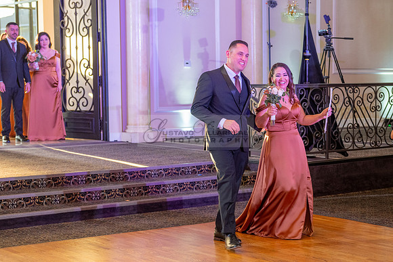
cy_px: 160
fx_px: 897
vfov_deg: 16.6
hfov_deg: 24.6
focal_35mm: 82
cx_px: 268
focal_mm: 60
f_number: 4
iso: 800
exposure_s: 1/80
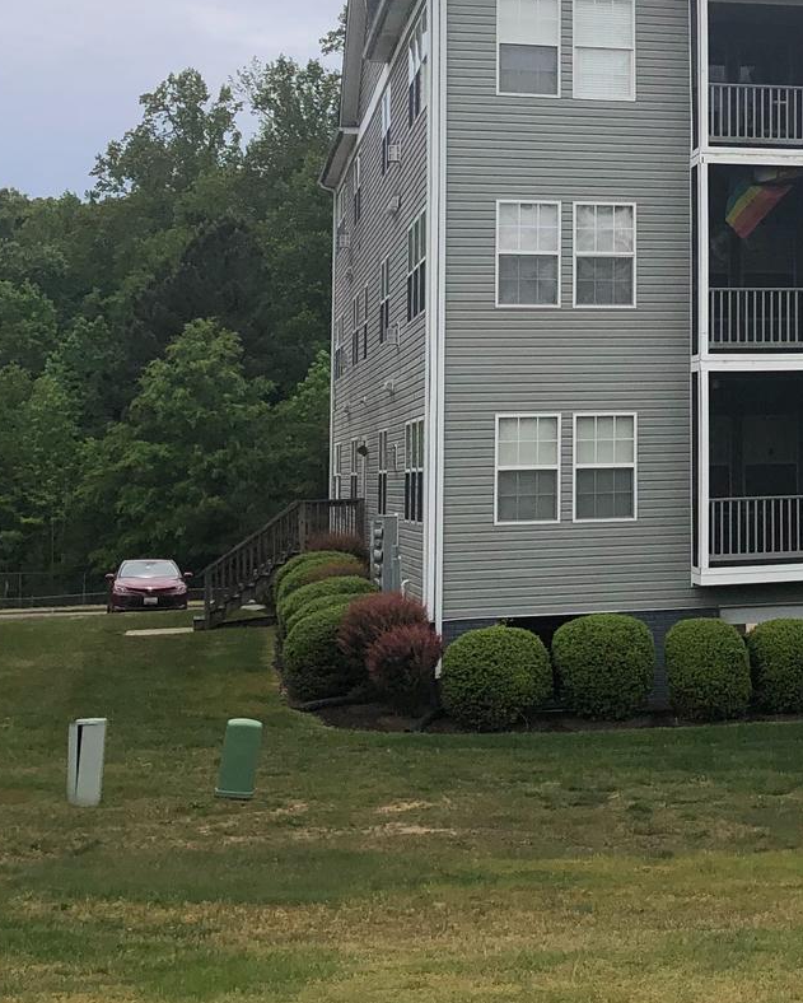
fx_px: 2108
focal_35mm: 71
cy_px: 218
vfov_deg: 26.3
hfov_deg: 20.2
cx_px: 960
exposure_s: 1/2558
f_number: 1.8
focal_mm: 3.99
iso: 20
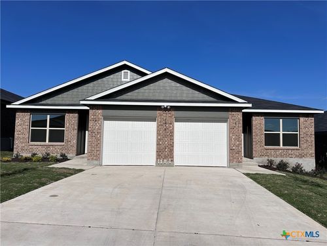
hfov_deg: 71.6
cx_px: 164
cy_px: 123
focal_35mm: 24
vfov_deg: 56.8
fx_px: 227
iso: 80
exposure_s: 1/13699
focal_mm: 6.86
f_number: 1.78
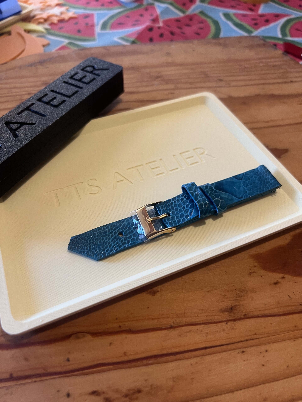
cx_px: 151
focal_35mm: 26
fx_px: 302
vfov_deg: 67.3
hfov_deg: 53.1
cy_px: 201
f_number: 1.5
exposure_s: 1/60
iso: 160
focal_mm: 5.7
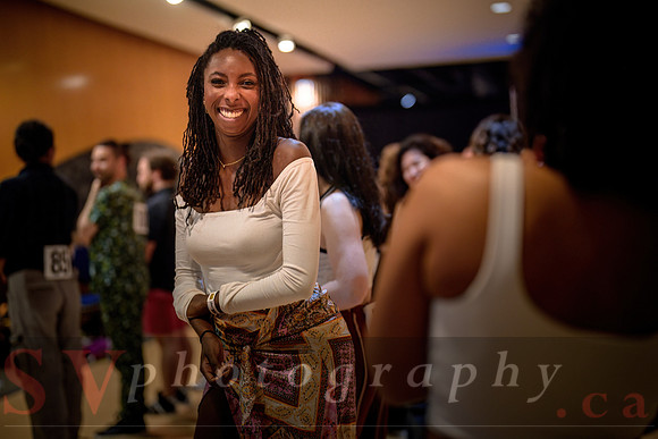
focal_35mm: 50
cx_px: 329
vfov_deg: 27.0
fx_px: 914
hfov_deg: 39.6
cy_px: 220
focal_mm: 50
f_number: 1.4
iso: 1600
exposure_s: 1/400
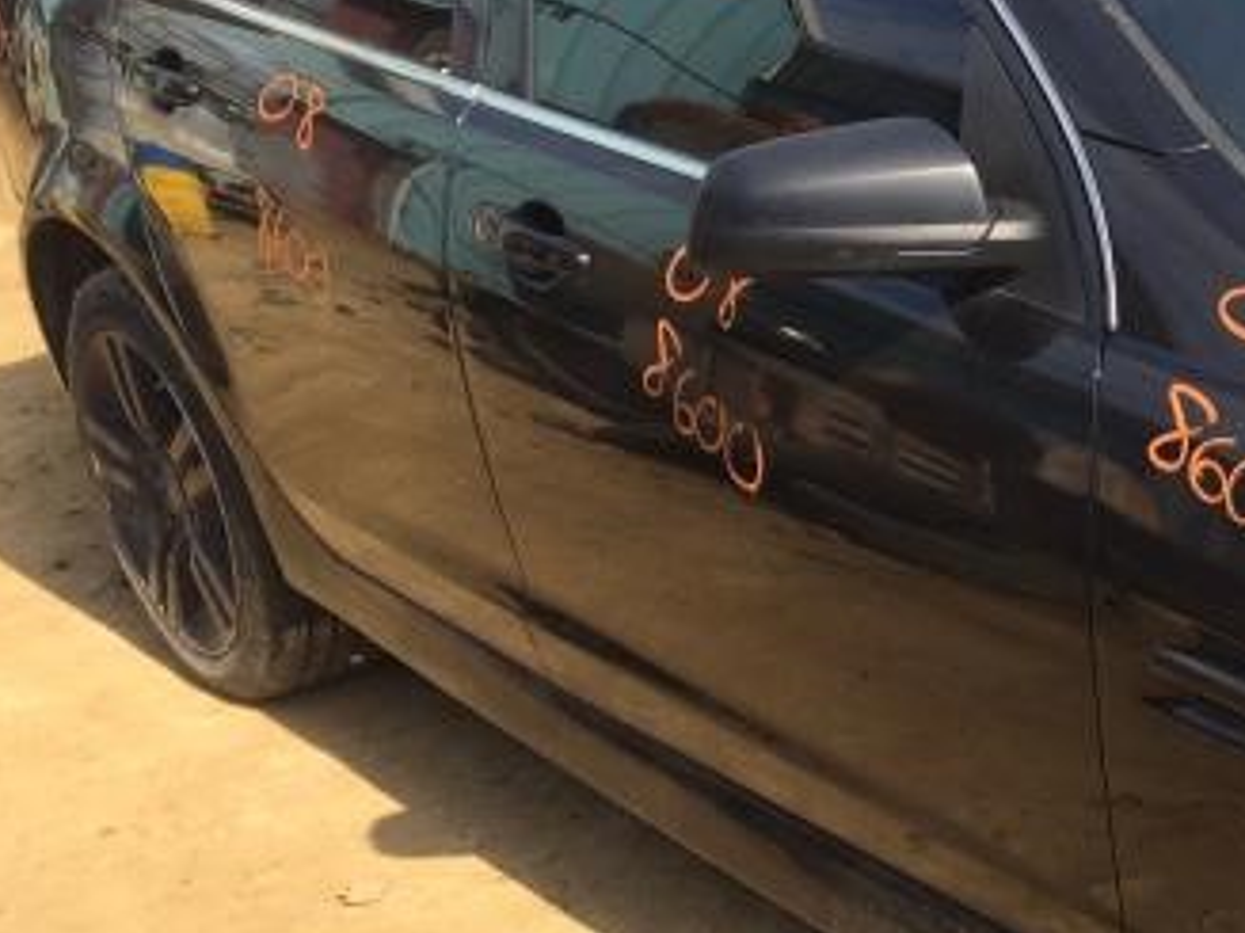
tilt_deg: -18.1
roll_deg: +2.9
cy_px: 560
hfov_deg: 25.0
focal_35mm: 71
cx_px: 1447
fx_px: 2553
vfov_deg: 20.7
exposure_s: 1/1026
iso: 32
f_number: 2.2
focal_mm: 4.15
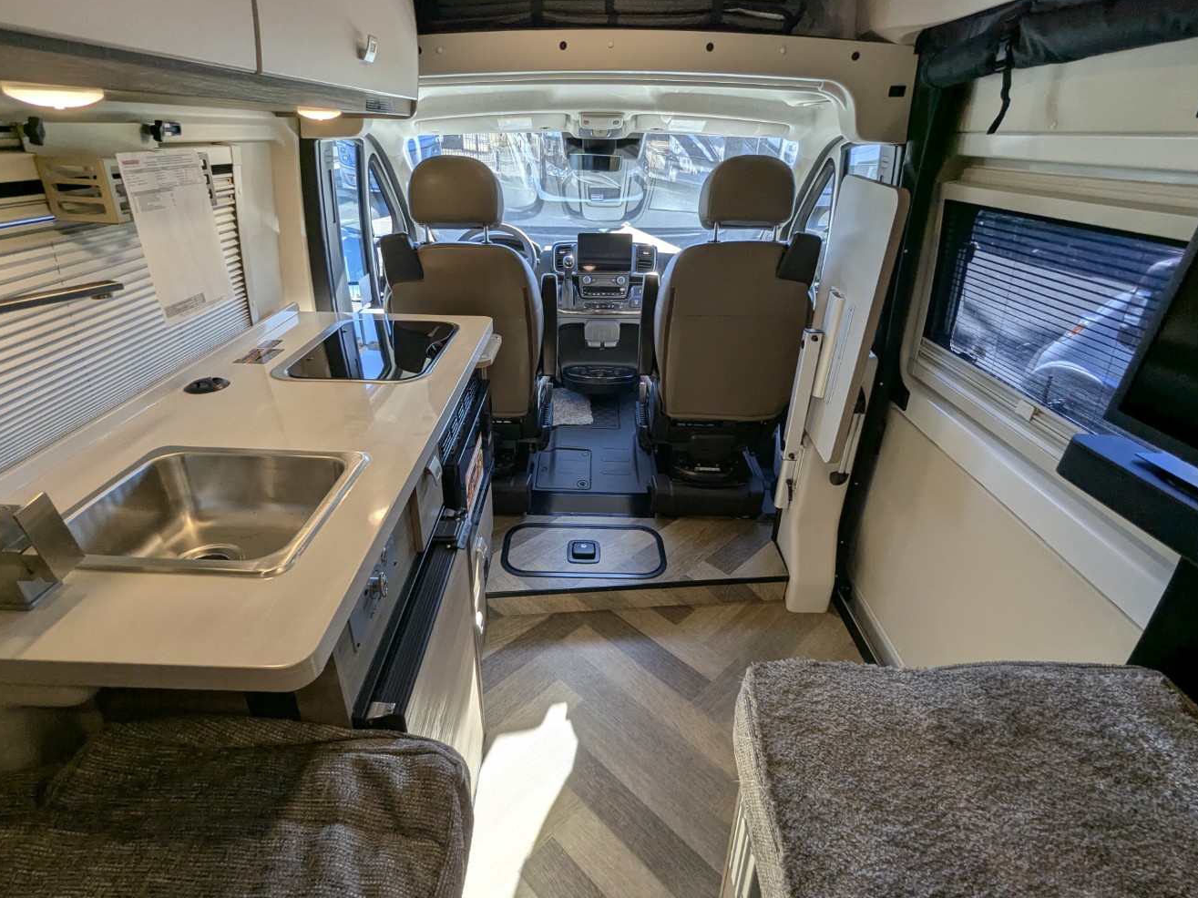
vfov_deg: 74.7
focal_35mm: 17
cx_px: 572
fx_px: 588
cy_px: 429
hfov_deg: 91.0
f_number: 2.2
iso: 49
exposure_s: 1/183
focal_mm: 2.35
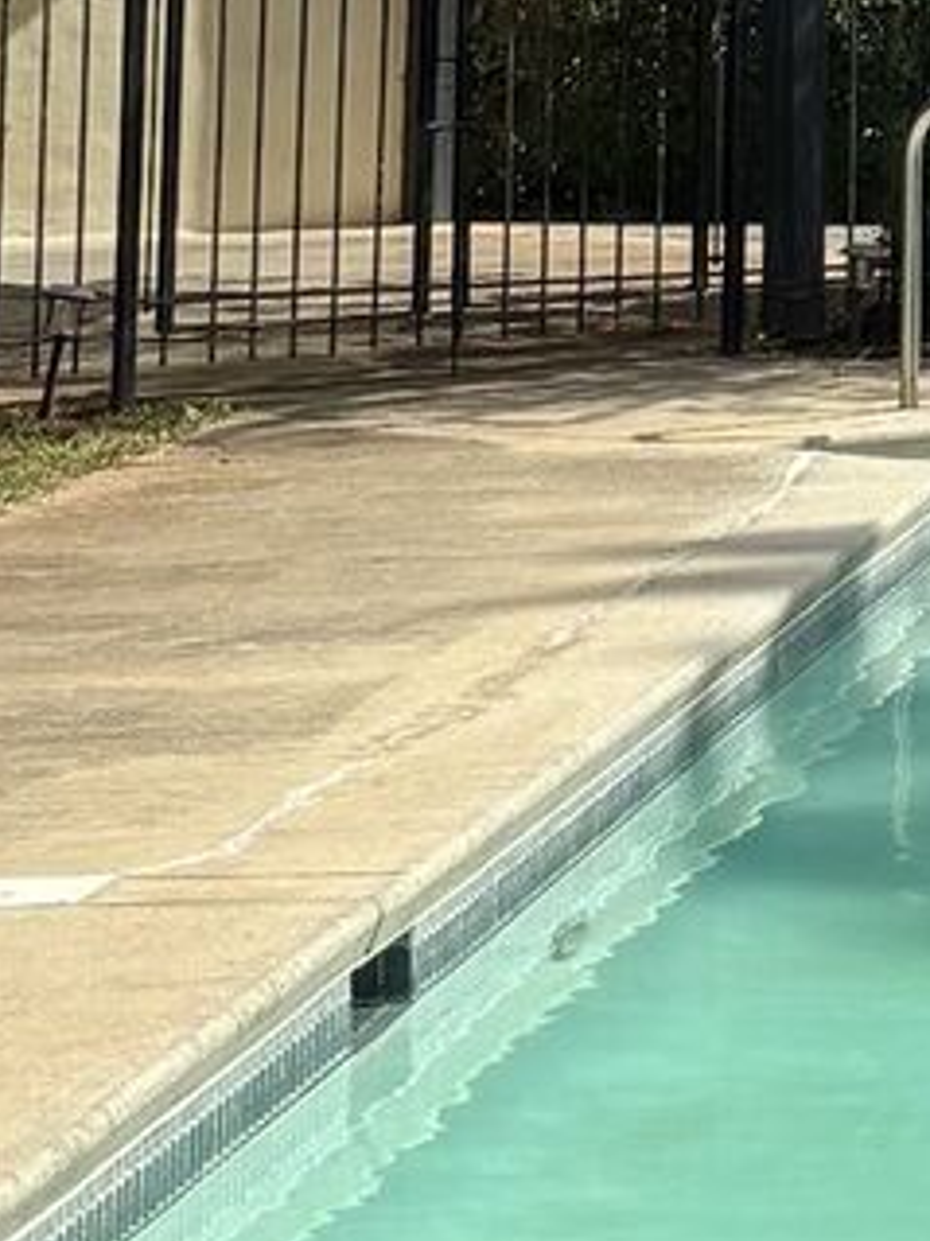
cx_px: 2008
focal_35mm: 188
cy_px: -786
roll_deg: -1.1
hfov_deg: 7.5
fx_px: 6739
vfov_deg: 10.1
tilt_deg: +3.1
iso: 50
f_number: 1.6
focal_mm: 5.96
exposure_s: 1/4255
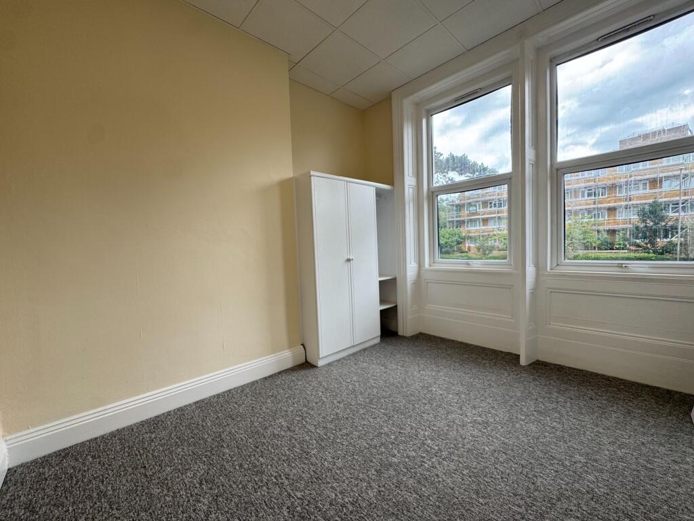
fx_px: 281
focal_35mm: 14
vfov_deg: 85.7
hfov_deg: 102.1
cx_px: 347
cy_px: 260
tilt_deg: -3.0
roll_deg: +1.7
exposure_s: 1/104
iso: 40
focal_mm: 2.22
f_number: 2.2
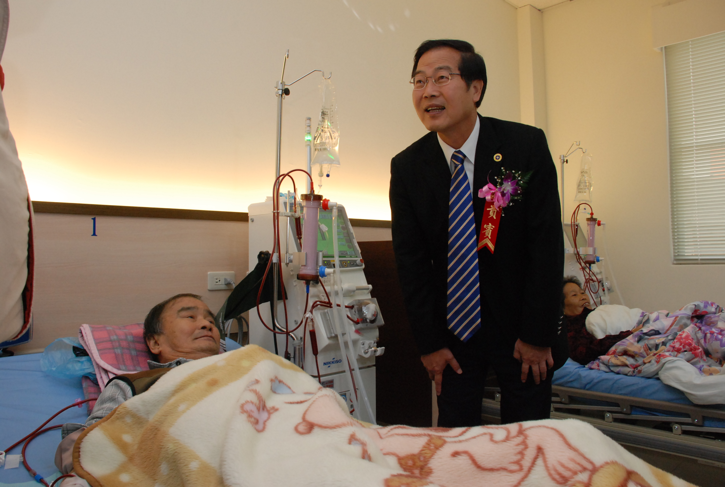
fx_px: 545
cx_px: 362
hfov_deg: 67.3
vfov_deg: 48.1
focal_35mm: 27
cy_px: 244
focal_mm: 18
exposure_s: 1/60
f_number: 7.1
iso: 1000
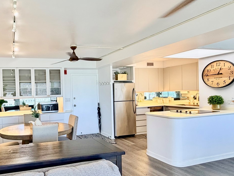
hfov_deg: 66.3
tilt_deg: -0.8
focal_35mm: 24
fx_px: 162
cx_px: 54
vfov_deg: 56.7
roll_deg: +1.9
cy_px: 96
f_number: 2.2
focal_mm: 2.22
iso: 125
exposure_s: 1/120
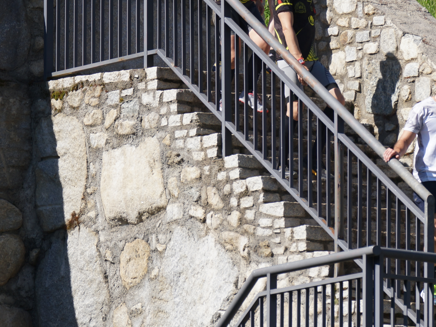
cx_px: 310
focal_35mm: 767
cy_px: 132
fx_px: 9661
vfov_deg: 1.9
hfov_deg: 2.6
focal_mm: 300
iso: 100
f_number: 5.6
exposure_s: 1/320
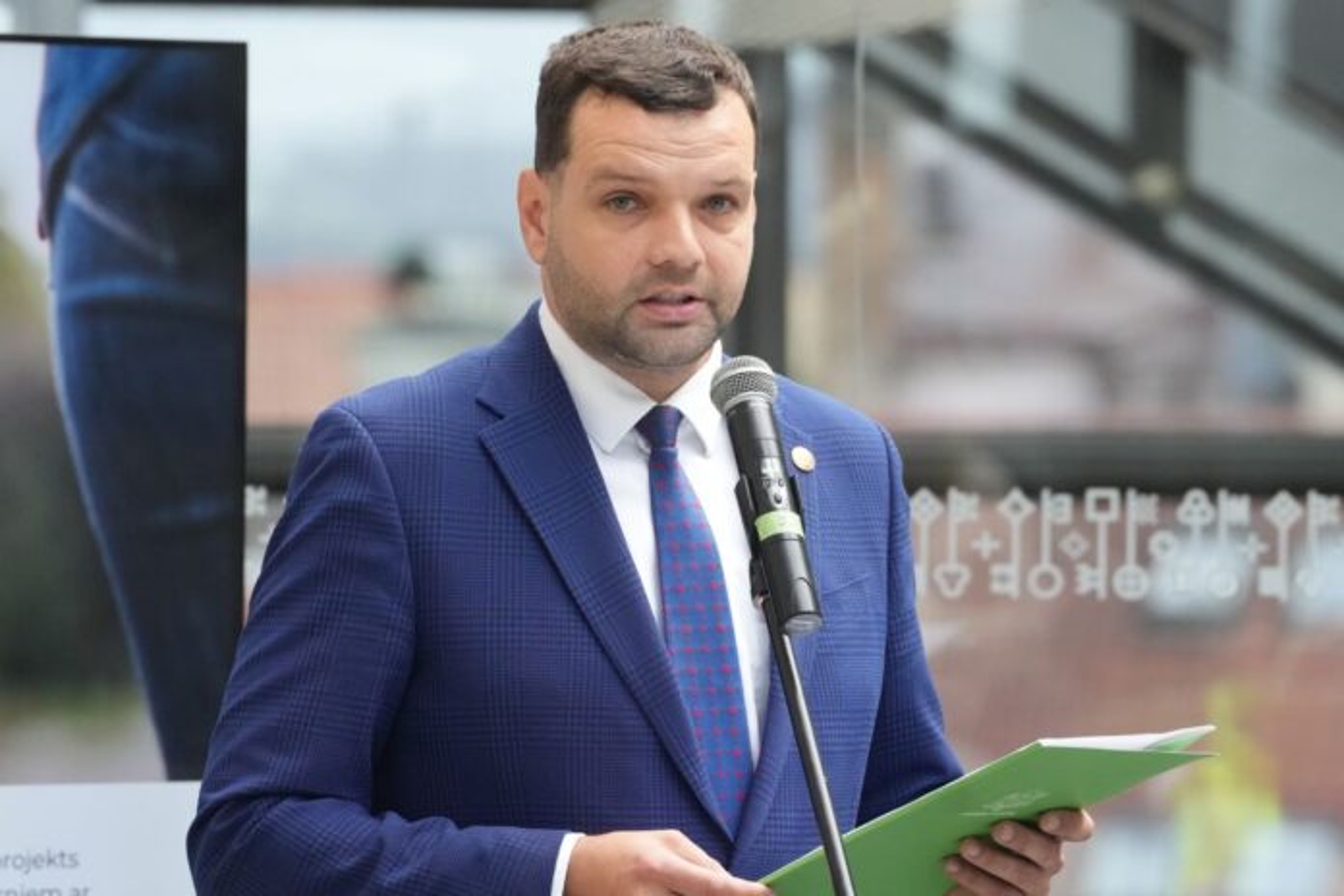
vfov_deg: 4.6
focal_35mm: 300
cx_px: 672
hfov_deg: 6.9
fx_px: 11199
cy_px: 448
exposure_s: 1/320
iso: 4000
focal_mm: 200
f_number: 5.6
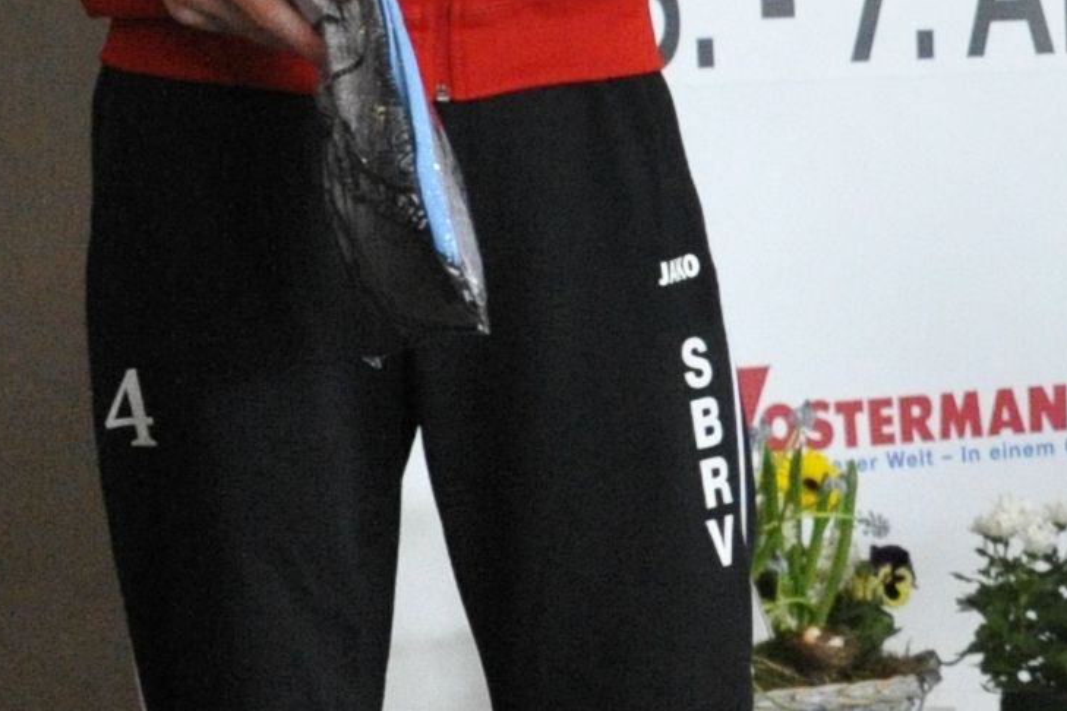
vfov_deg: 5.5
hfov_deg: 8.0
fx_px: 7409
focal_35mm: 250
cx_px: 1762
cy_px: 182
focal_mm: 50
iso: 5000
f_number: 5
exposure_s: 1/500
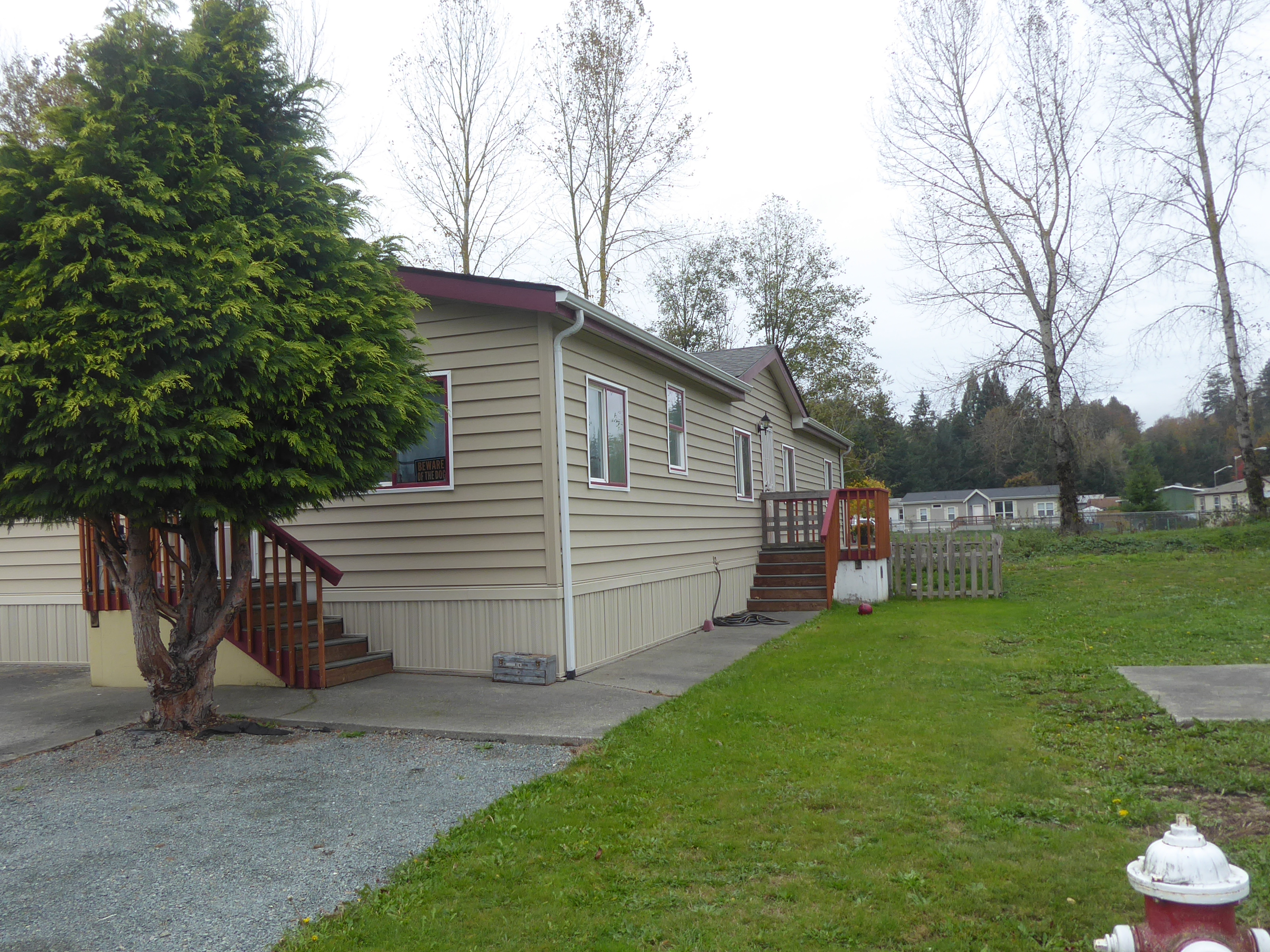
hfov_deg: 59.6
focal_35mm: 30
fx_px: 1101
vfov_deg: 46.8
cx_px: 533
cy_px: 494
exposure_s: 1/160
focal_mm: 4.3
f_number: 3.3
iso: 80
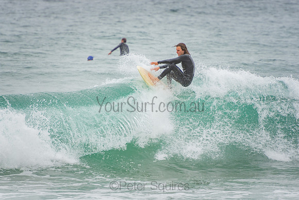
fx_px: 4860
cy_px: 100
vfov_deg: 2.4
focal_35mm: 585
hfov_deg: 3.5
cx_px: 150
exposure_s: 1/1600
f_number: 5.6
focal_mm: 390
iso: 320
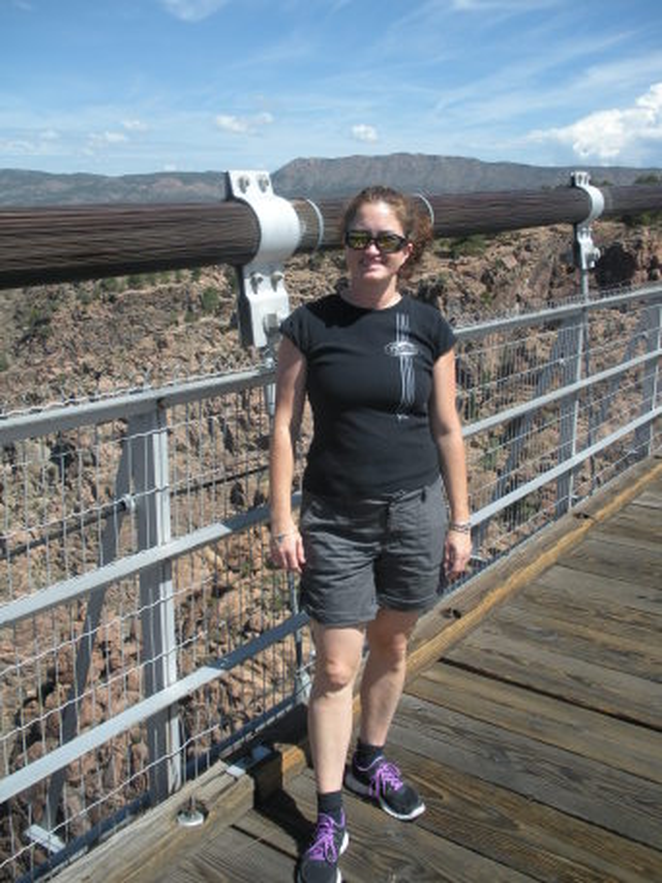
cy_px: 442
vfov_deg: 51.4
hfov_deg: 39.7
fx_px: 918
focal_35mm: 36
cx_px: 331
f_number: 3.5
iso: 64
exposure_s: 1/634
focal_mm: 6.3
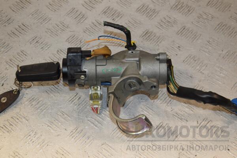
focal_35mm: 68
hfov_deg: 29.9
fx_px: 444
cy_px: 79
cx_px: 118
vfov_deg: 20.2
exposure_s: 1/200
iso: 800
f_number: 6.3
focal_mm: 45
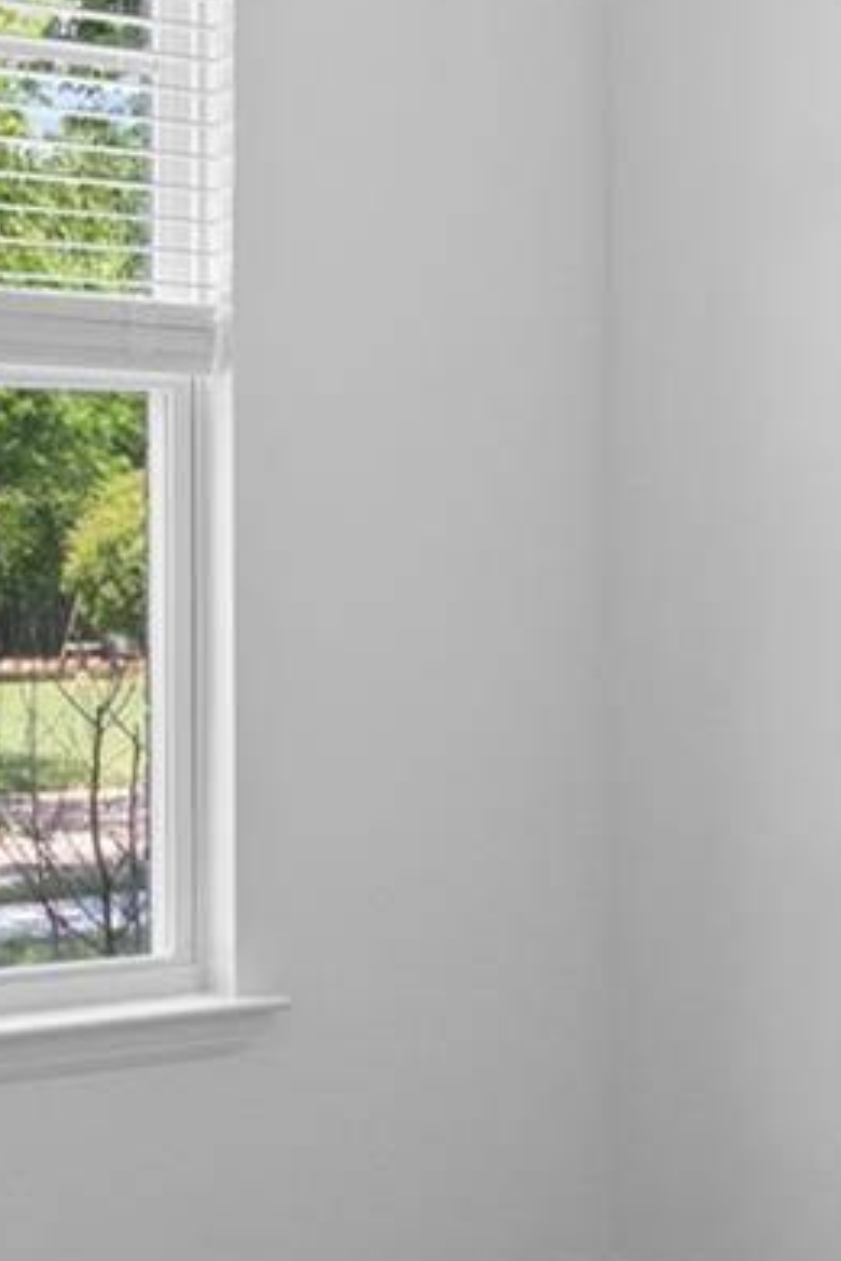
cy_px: 661
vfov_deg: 24.2
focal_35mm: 84
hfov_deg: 16.3
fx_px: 2943
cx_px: 472
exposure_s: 1/5
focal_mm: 16
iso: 800
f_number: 7.1
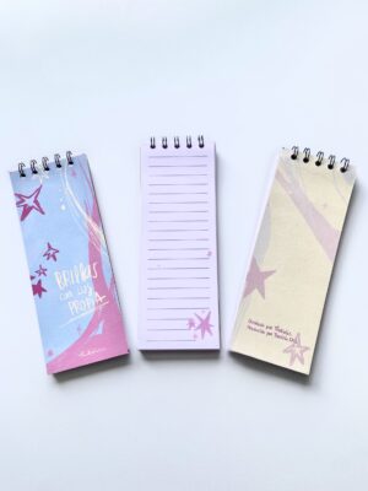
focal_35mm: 26
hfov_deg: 53.1
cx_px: 184
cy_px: 246
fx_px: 369
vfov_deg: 67.3
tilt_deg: -77.1
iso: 32
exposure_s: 1/415
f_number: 1.8
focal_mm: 4.25
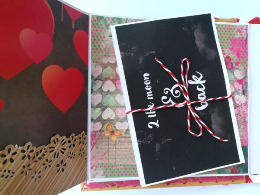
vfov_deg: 53.1
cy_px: 98
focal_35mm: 26
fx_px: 195
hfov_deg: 67.3
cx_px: 130
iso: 64
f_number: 2.2
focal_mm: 3.83
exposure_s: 1/50
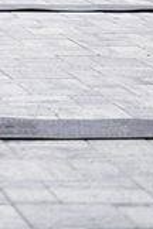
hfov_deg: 5.7
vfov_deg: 8.4
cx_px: -91
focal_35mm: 237
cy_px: -140
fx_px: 1511
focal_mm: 70
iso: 1250
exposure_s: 1/1600
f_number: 2.8
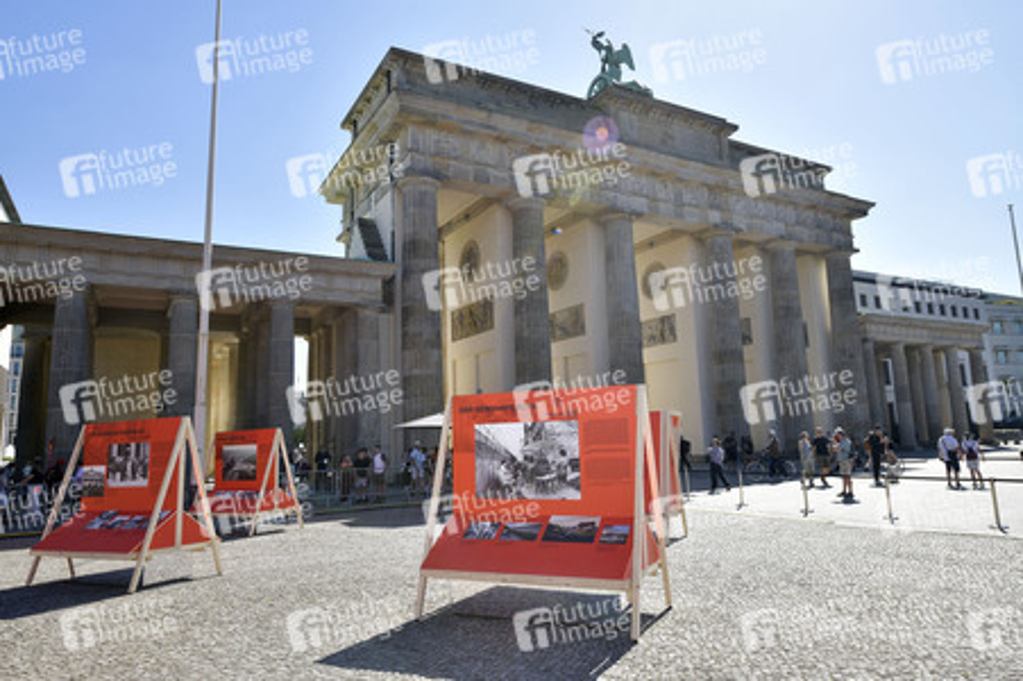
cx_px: 512
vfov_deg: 53.1
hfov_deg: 73.8
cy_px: 340
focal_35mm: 24
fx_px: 681
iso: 125
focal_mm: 24
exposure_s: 1/250
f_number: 8
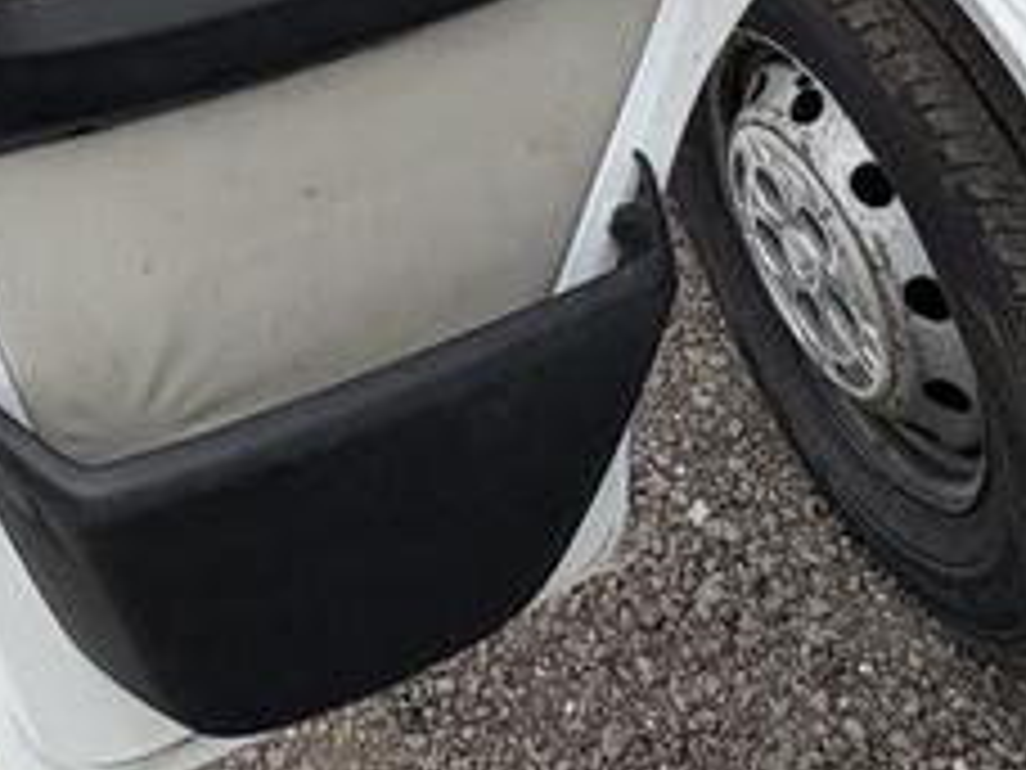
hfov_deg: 31.1
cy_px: -626
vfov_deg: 19.6
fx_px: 1630
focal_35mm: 55
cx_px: -104
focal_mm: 2.22
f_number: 2.2
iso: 50
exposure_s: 1/910
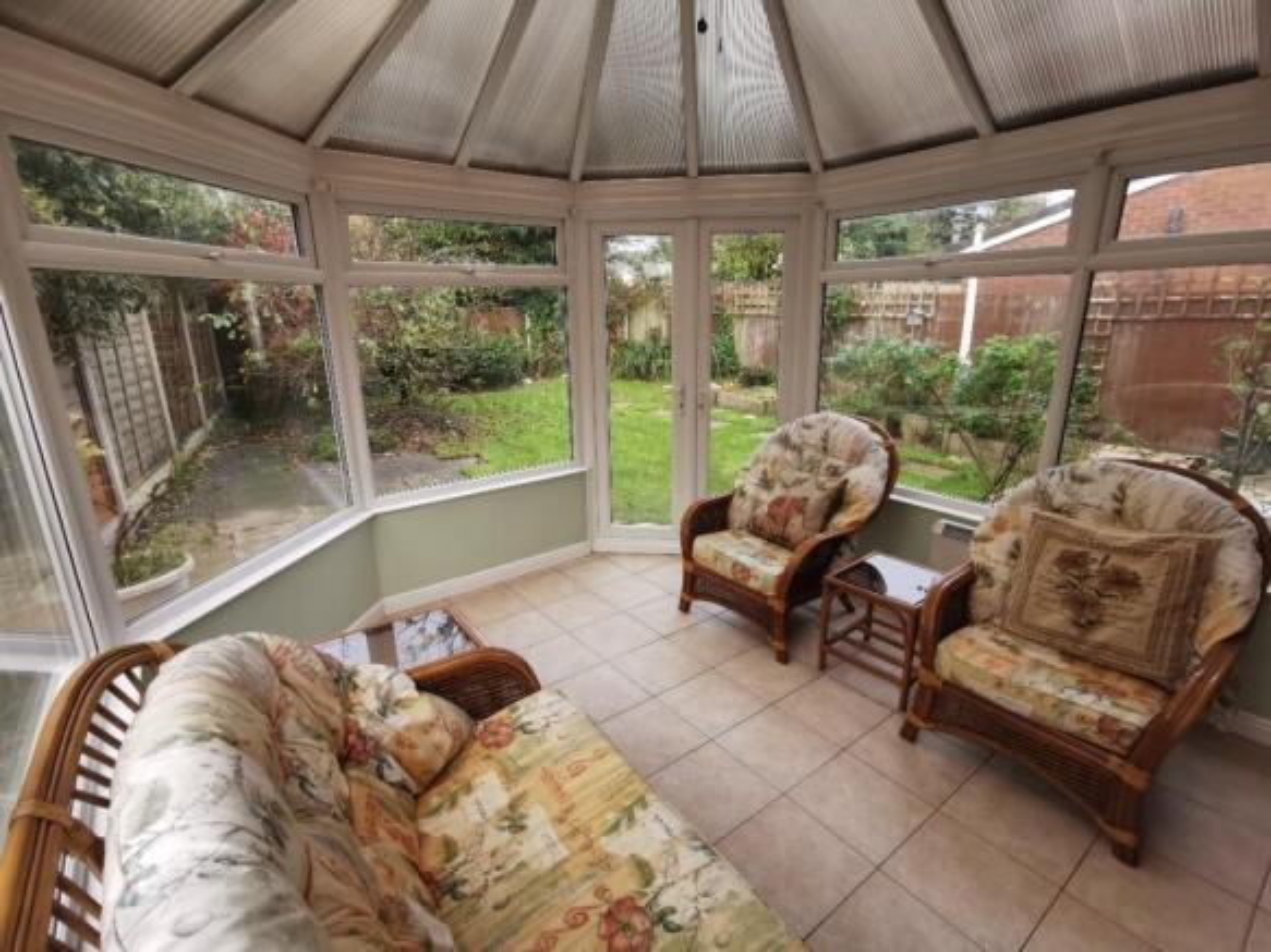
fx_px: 624
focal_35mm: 17
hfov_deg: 91.0
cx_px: 636
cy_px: 476
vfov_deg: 74.7
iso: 100
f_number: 2.2
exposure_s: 1/100
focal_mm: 2.26
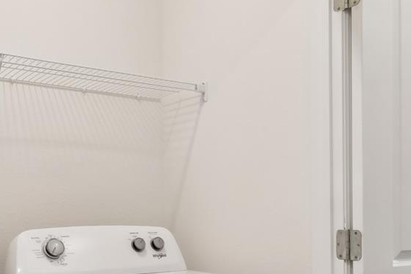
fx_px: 491
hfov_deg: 44.9
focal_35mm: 43
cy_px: 224
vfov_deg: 30.3
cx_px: 147
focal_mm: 10
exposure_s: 1/5
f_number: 7.1
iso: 100
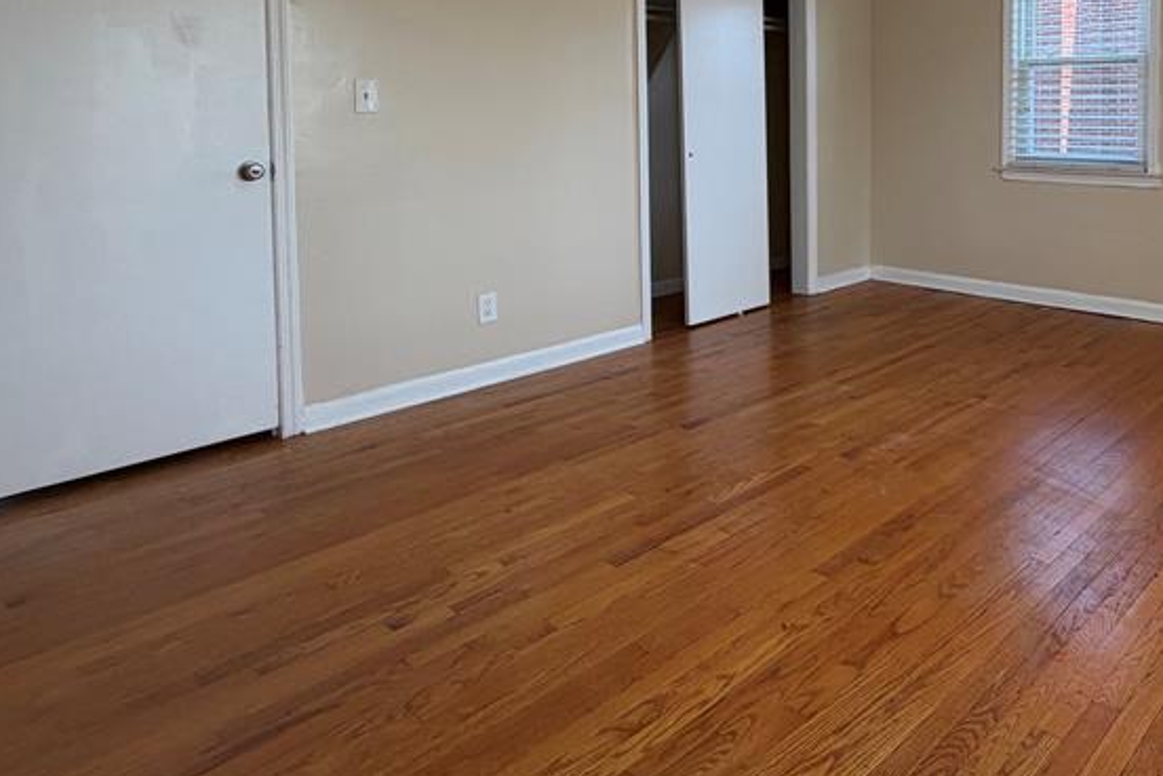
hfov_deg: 63.5
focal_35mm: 27
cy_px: 146
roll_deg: +0.0
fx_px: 872
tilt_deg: -3.6
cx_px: 868
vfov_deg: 45.3
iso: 64
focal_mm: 2.22
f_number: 2.2
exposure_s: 1/121
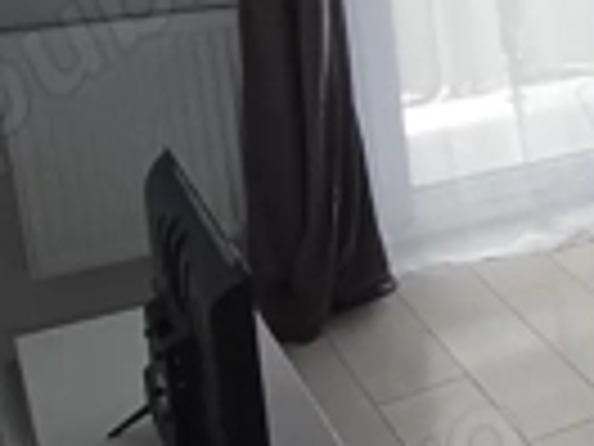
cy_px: -23
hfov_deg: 18.7
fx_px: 1167
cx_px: 1179
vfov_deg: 20.7
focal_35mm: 68
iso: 58
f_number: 2.2
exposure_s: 1/106
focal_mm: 1.65
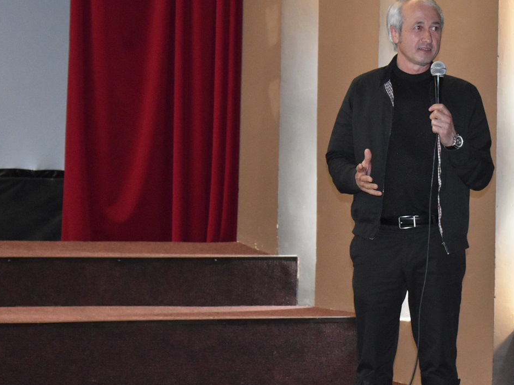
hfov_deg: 15.1
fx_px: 1927
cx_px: 380
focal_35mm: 130
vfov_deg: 11.4
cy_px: 218
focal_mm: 55
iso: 4500
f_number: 5.6
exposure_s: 1/60
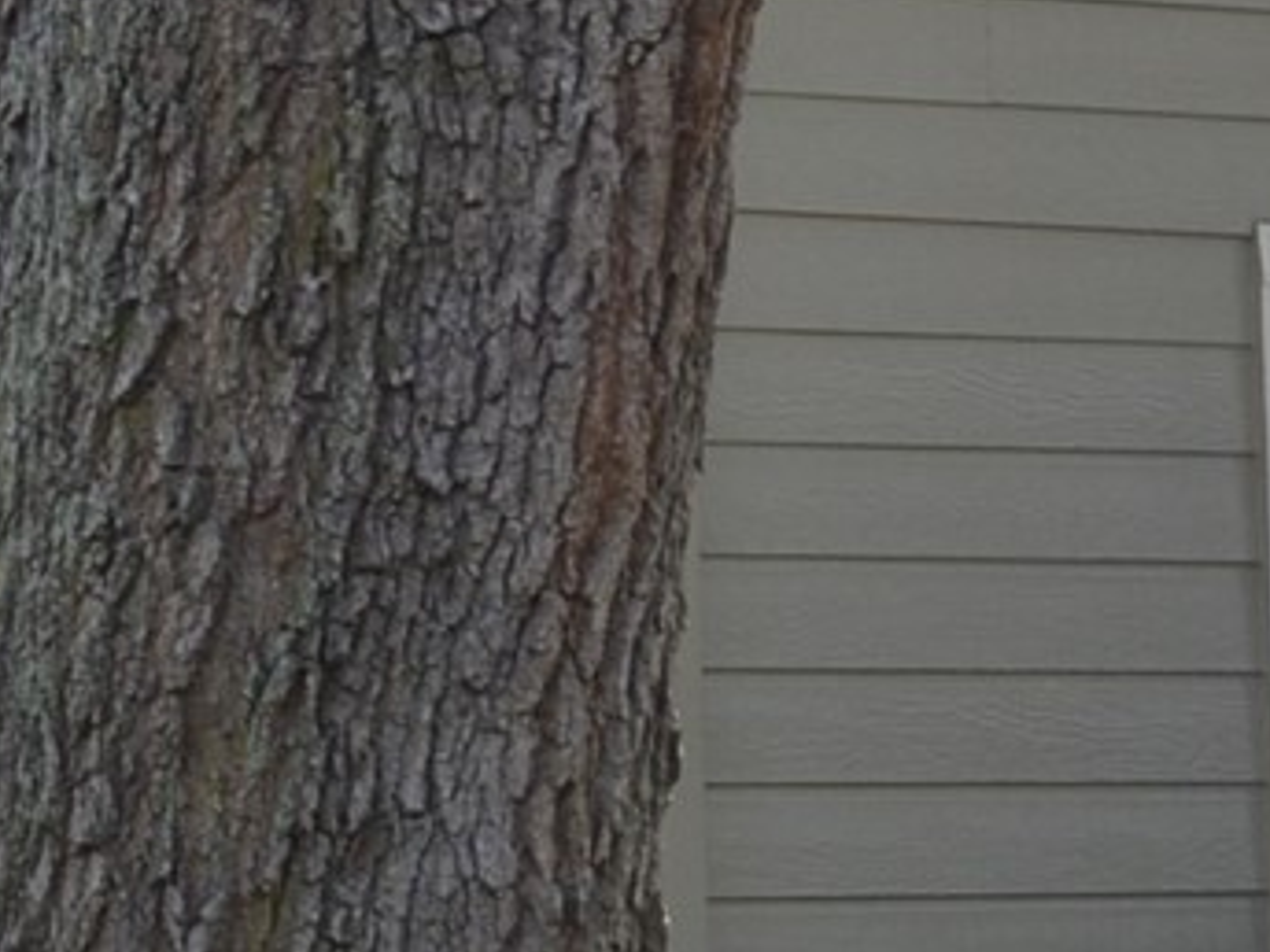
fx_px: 6677
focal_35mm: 182
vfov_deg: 8.1
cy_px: 144
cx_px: -1473
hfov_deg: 9.9
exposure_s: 1/125
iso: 200
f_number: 5.6
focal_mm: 20
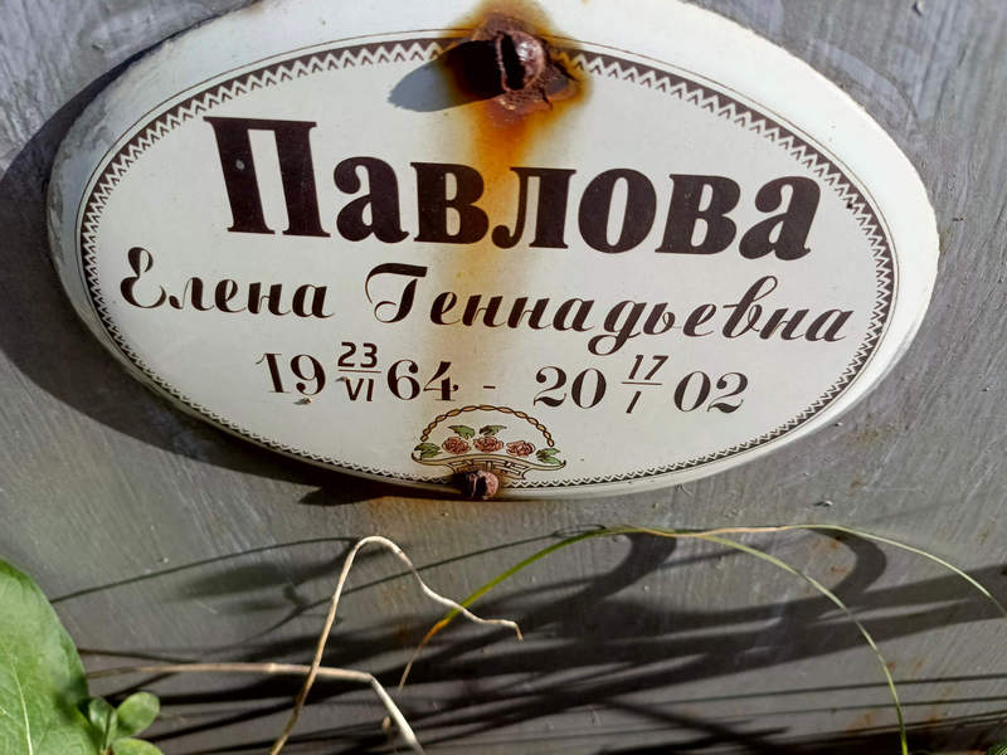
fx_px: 727
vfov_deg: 54.9
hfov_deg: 69.4
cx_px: 504
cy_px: 378
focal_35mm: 25
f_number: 1.69
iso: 114
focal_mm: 4.76
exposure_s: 1/658
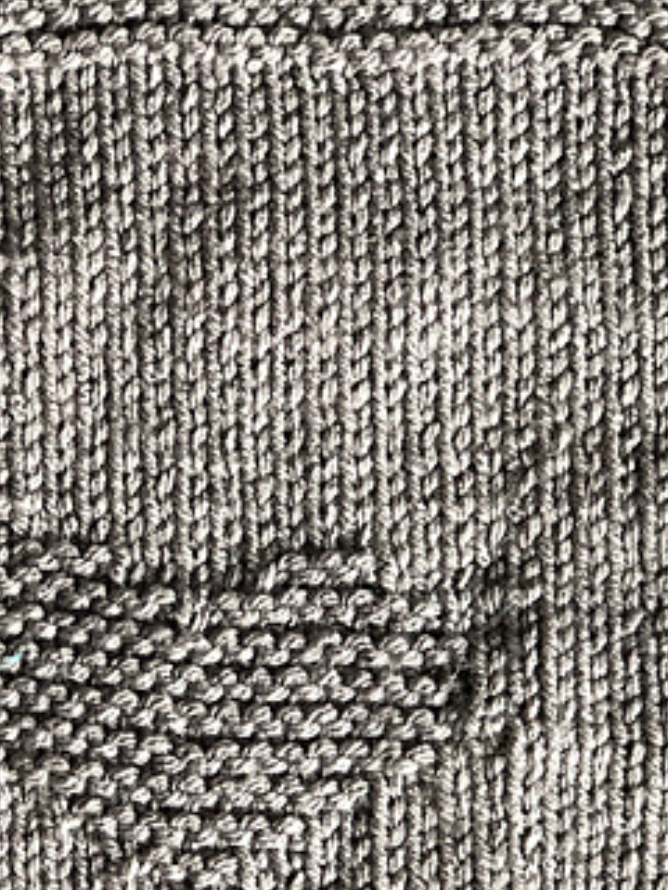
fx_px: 2933
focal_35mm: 114
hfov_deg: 13.0
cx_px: 186
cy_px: 676
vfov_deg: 17.2
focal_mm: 6.6
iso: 200
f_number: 2.8
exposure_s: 1/30
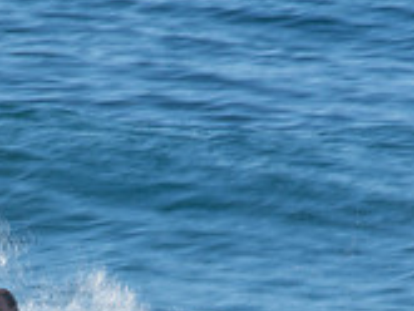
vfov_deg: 0.6
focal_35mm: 2528
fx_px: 30256
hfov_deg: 0.8
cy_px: 410
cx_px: -45
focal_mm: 500
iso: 100
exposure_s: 1/25
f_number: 20
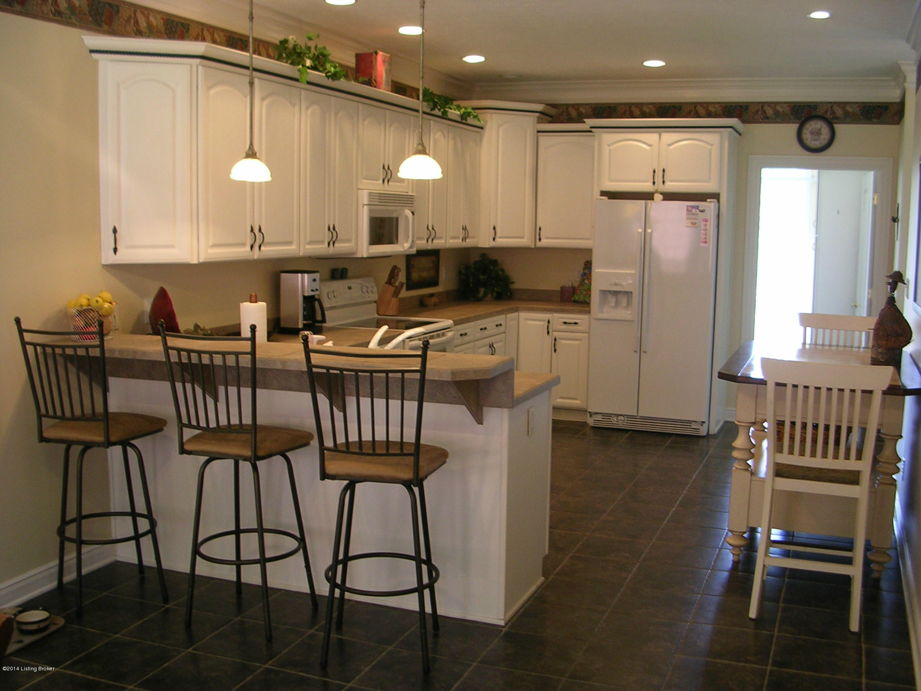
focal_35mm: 38
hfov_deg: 49.0
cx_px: 460
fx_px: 1011
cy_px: 346
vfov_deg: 37.7
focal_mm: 5.8
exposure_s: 1/14.3
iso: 50
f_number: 2.8
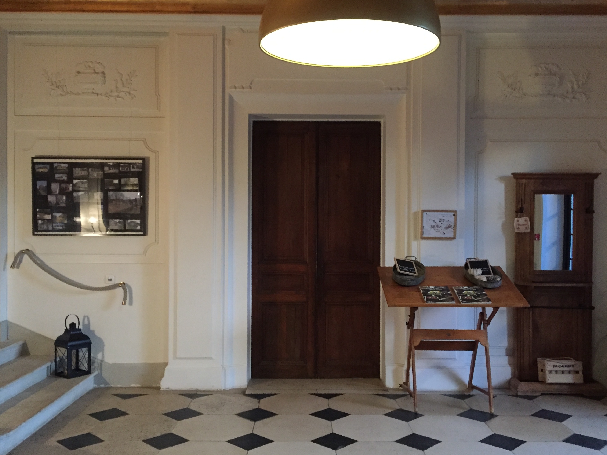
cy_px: 229
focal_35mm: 33
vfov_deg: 42.9
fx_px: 579
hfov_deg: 55.3
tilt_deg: -0.1
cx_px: 310
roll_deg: -1.2
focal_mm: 4.15
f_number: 2.2
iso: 400
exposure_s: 1/17
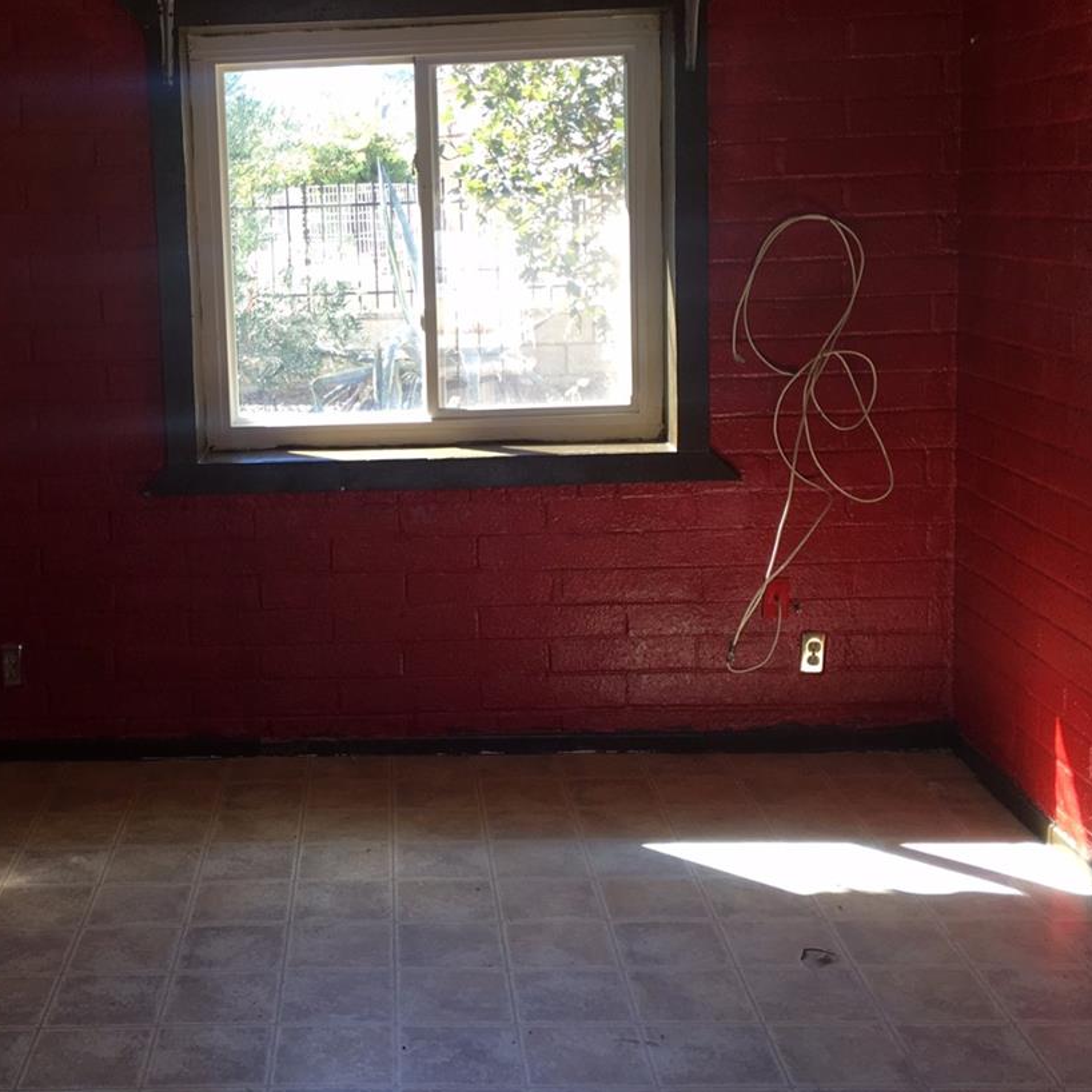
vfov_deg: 35.9
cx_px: 304
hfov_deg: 35.4
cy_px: 429
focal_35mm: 47
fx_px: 1677
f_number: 2.2
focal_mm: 4.15
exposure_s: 1/60
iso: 25
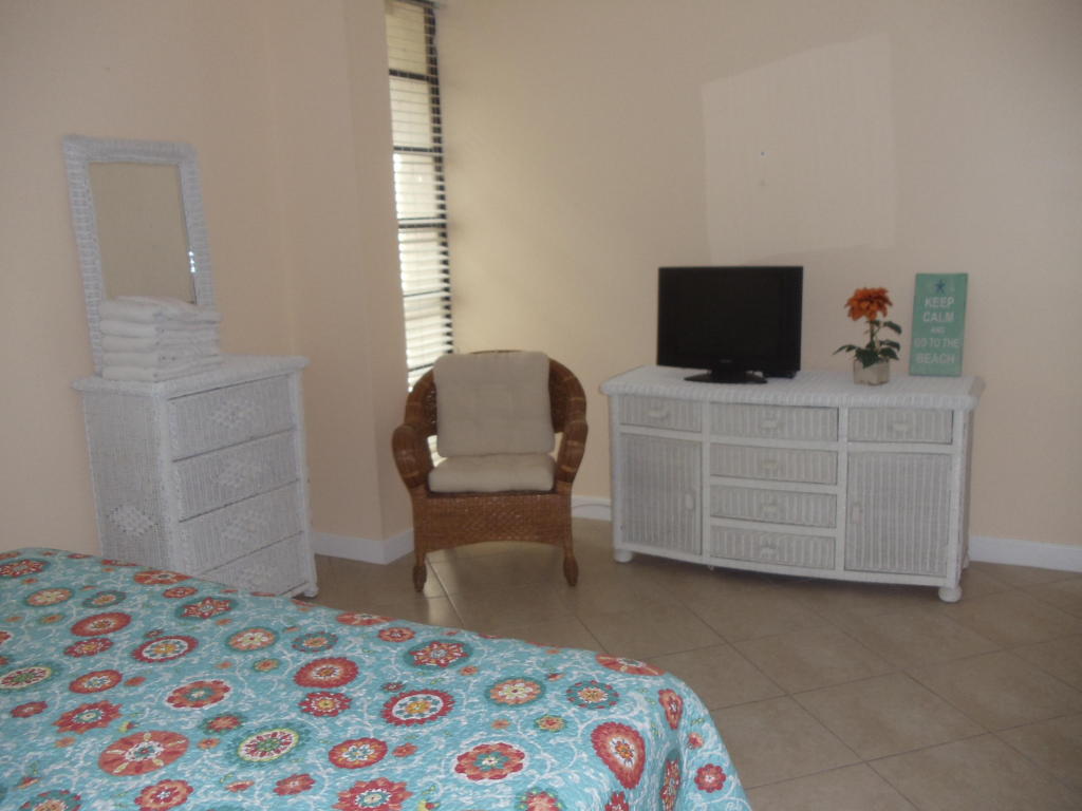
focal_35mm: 44
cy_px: 406
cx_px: 541
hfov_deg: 42.9
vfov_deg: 32.9
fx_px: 1375
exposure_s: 1/30
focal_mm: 6
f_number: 3.5
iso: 200
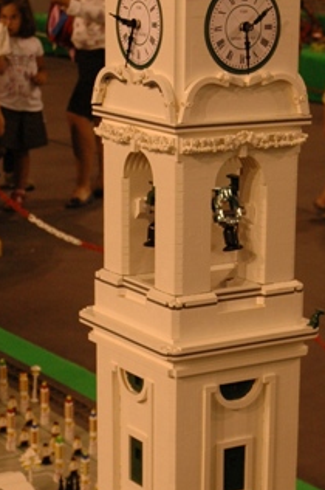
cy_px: 310
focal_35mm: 110
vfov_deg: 18.5
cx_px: 180
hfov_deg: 12.4
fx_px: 1496
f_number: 5
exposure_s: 1/100
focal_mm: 29
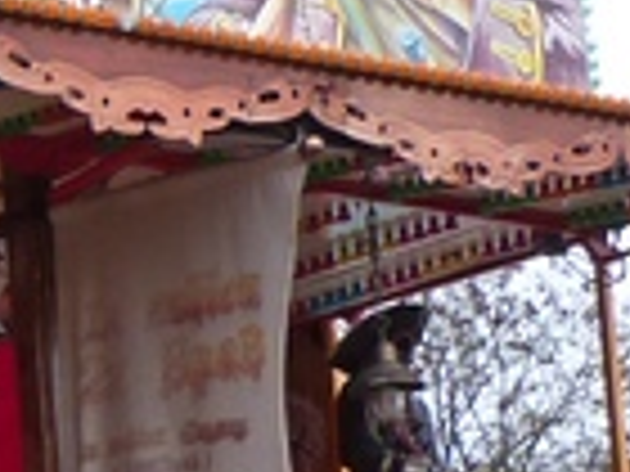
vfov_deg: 8.2
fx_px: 3240
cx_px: -1022
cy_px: 580
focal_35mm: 178
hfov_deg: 9.5
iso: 100
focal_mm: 4.5
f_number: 4
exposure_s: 1/160
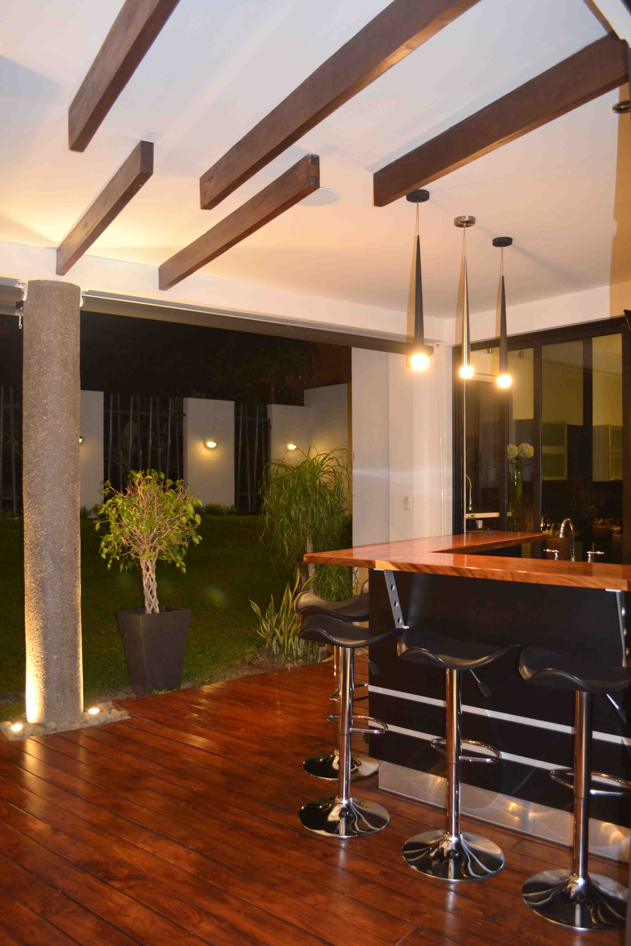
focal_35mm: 27
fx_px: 710
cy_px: 473
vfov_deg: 67.4
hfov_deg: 47.9
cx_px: 316
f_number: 3.5
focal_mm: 18
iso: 800
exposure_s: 1/13
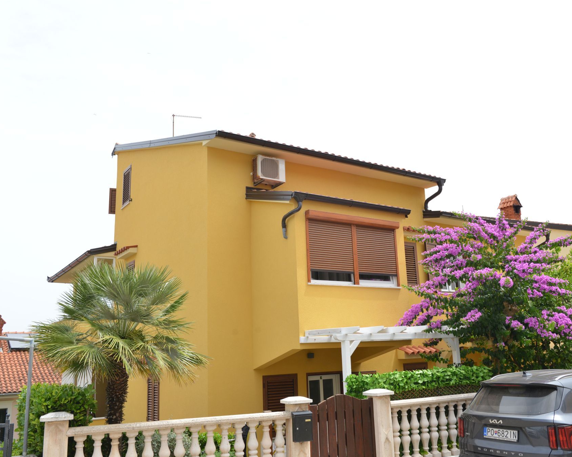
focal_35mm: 32
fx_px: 542
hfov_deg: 55.6
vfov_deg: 45.8
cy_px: 231
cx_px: 304
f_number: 8
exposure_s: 1/250
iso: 250
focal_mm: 28
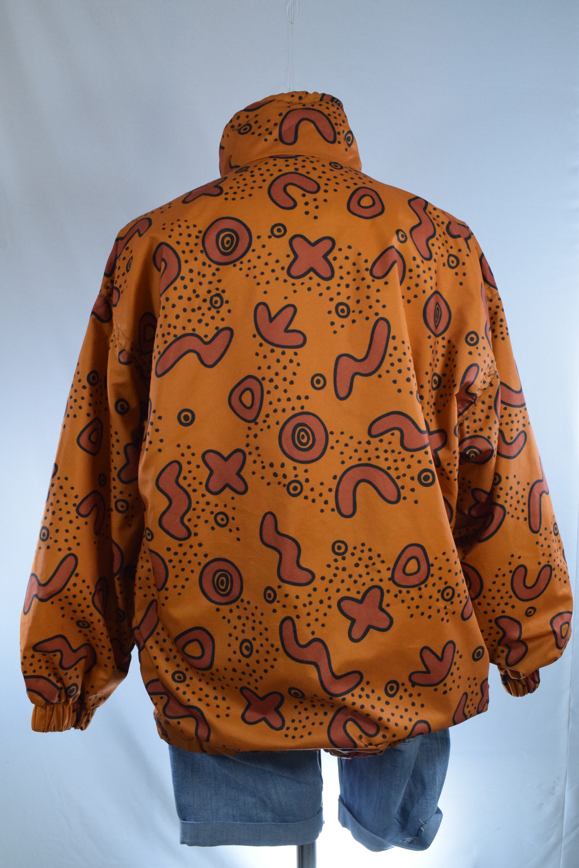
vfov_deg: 59.5
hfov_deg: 41.7
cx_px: 290
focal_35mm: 32
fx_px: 759
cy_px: 434
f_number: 11
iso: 3200
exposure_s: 1/250
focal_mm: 21
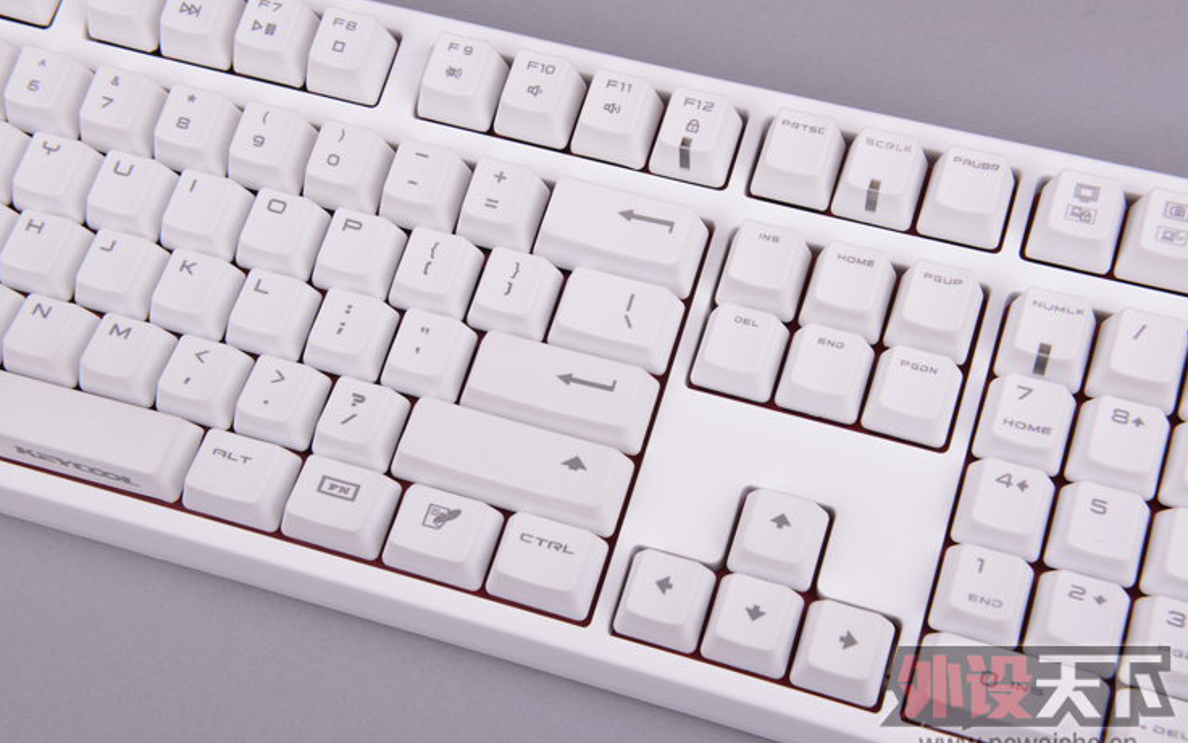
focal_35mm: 54
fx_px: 1748
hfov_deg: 37.5
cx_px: 591
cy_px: 388
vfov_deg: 24.0
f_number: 16
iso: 200
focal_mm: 52
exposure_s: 1/160
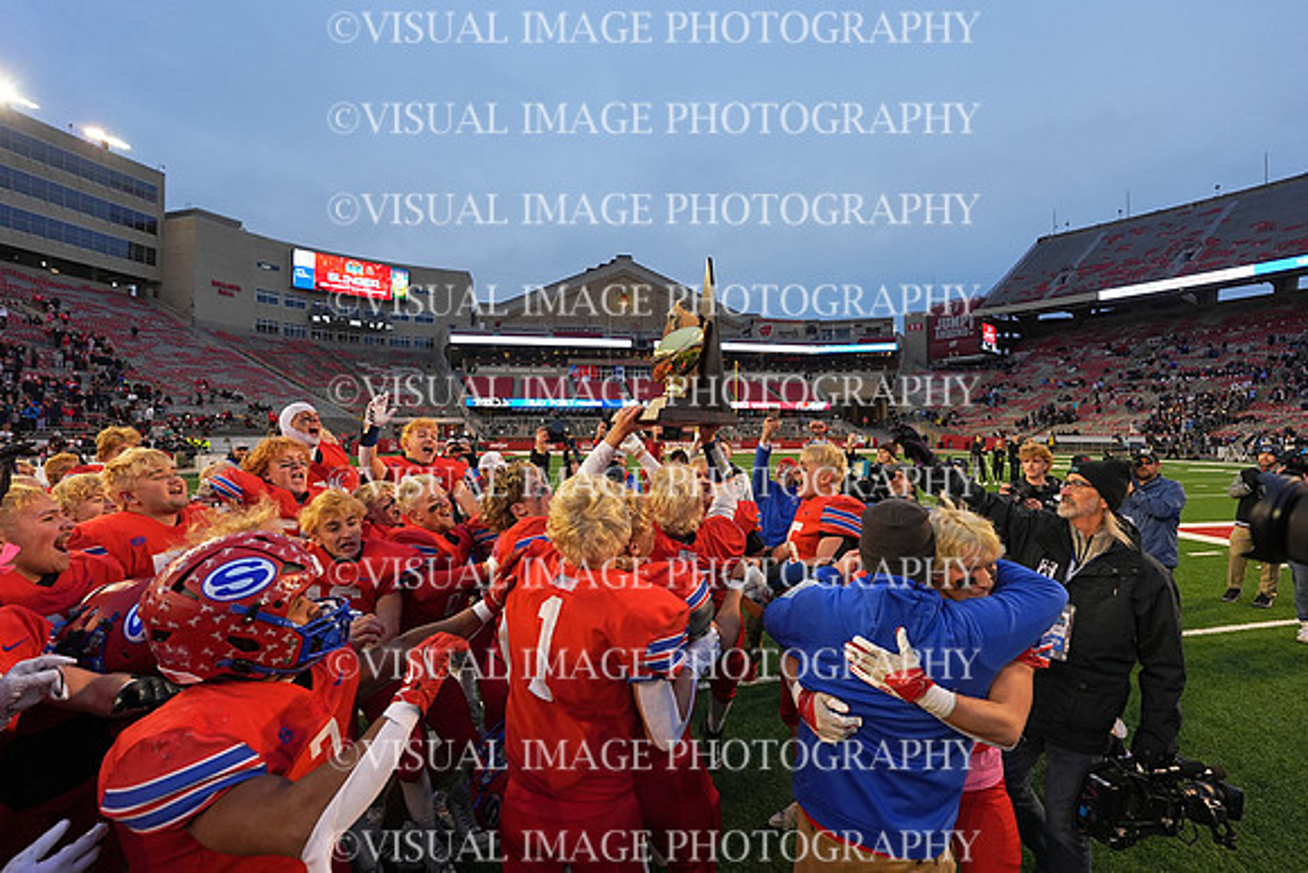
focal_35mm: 16
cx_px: 654
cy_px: 436
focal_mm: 16
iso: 1600
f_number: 4
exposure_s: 1/1000
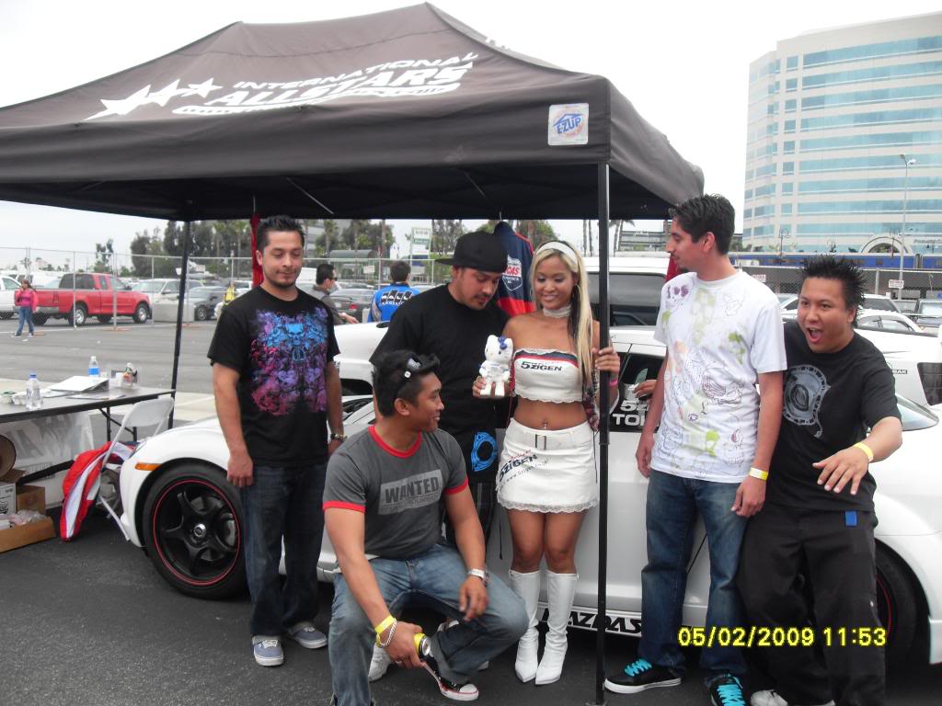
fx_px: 925
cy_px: 353
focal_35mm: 34
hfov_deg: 54.0
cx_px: 471
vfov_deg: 41.8
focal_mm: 6.3
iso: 80
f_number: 7
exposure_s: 1/90
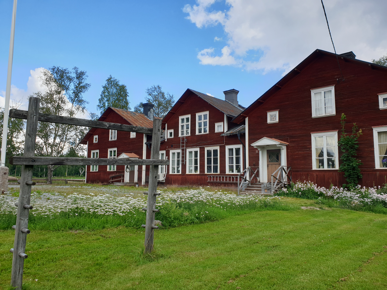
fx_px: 291
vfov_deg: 53.1
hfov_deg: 67.3
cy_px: 145
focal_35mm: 26
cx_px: 194
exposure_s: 1/677
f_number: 2.4
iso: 50
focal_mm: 4.3
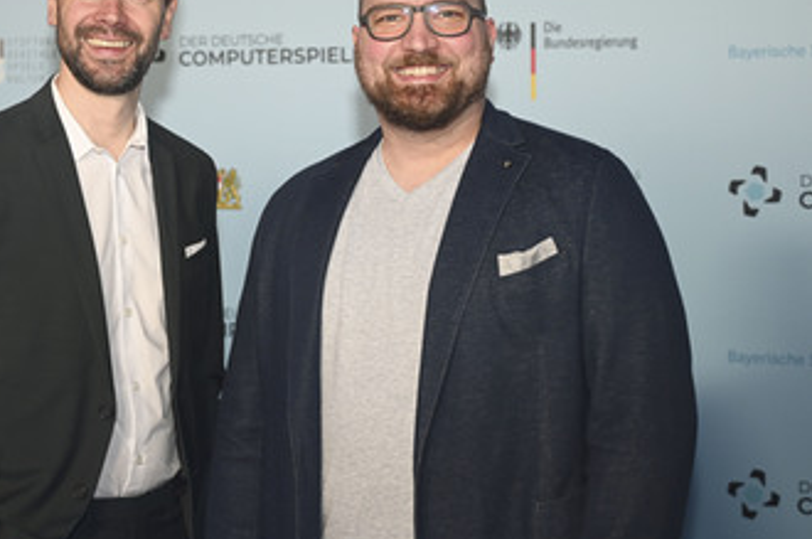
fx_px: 1509
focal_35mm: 67
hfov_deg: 29.9
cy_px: 236
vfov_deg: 20.2
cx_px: 260
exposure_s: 1/160
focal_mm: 49
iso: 1000
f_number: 4
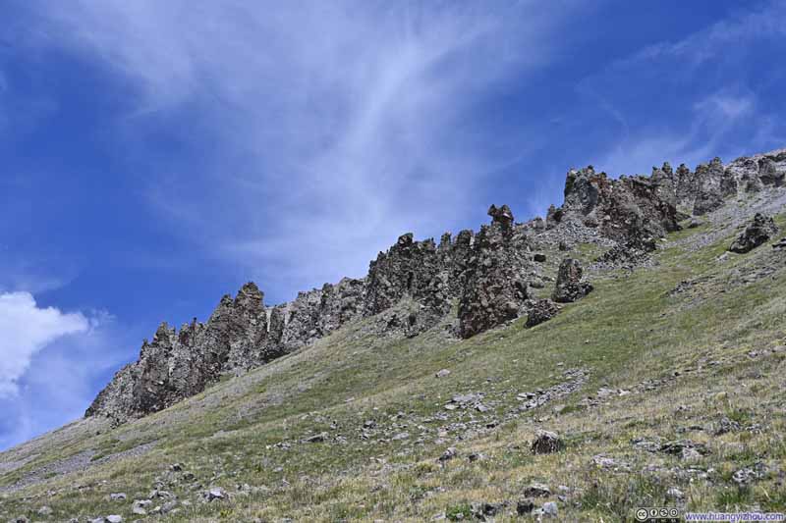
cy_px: 262
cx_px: 393
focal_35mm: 44
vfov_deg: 30.5
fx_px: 960
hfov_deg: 44.5
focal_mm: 44
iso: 64
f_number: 6.3
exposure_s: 1/500
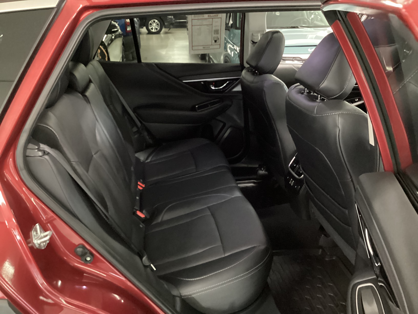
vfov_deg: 45.4
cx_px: 209
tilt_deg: -24.6
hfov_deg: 58.4
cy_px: 157
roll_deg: +1.1
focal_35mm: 31
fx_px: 374
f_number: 2.4
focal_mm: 3.3
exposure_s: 1/15
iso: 800
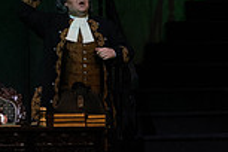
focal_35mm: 441
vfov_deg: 3.1
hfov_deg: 4.7
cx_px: 70
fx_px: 2793
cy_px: -23
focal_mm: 116
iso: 3200
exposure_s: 1/250
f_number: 9
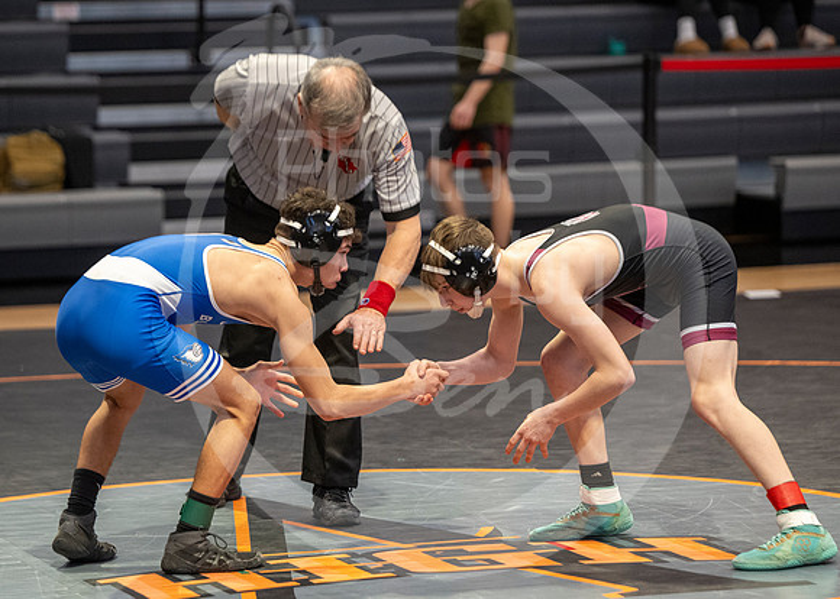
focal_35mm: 177
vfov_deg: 8.1
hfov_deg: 11.4
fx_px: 4212
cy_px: 390
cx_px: 350
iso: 3200
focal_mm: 125
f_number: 2.8
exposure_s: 1/1000
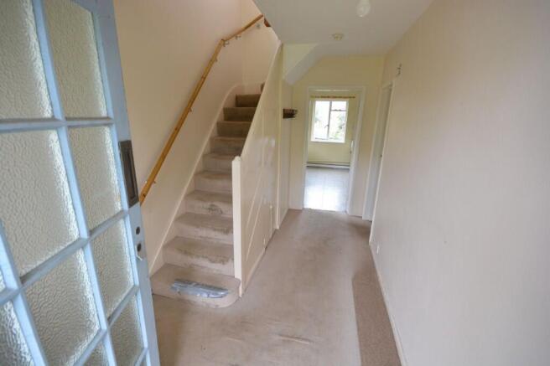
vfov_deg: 77.3
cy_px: 183
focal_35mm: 15
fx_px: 229
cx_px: 275
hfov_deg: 100.4
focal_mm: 10
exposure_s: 1/20
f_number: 8
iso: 400
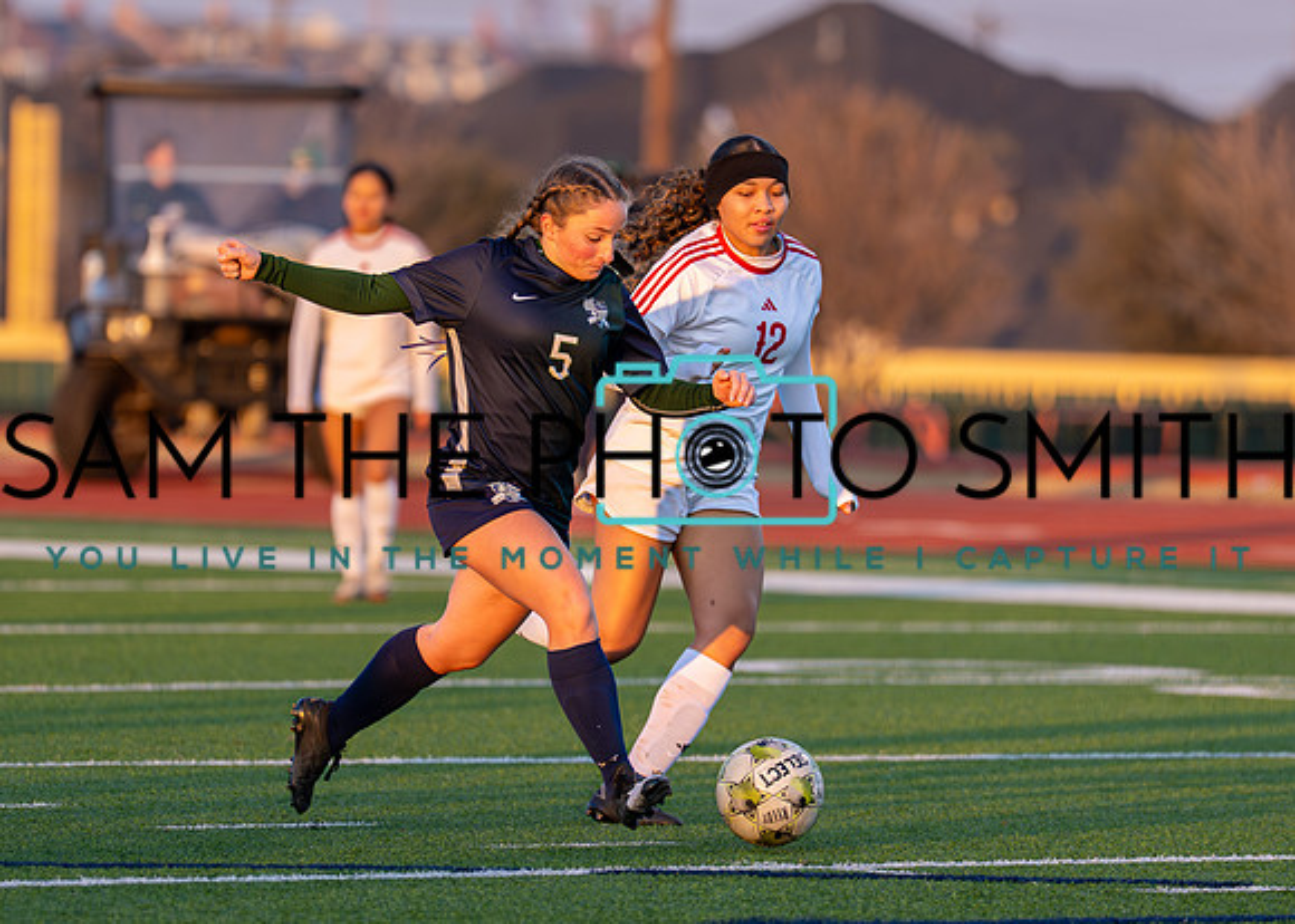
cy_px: 484
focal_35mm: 415
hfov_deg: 4.9
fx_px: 15250
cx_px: 586
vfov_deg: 3.5
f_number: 2.8
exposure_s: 1/1600
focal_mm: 200
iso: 400
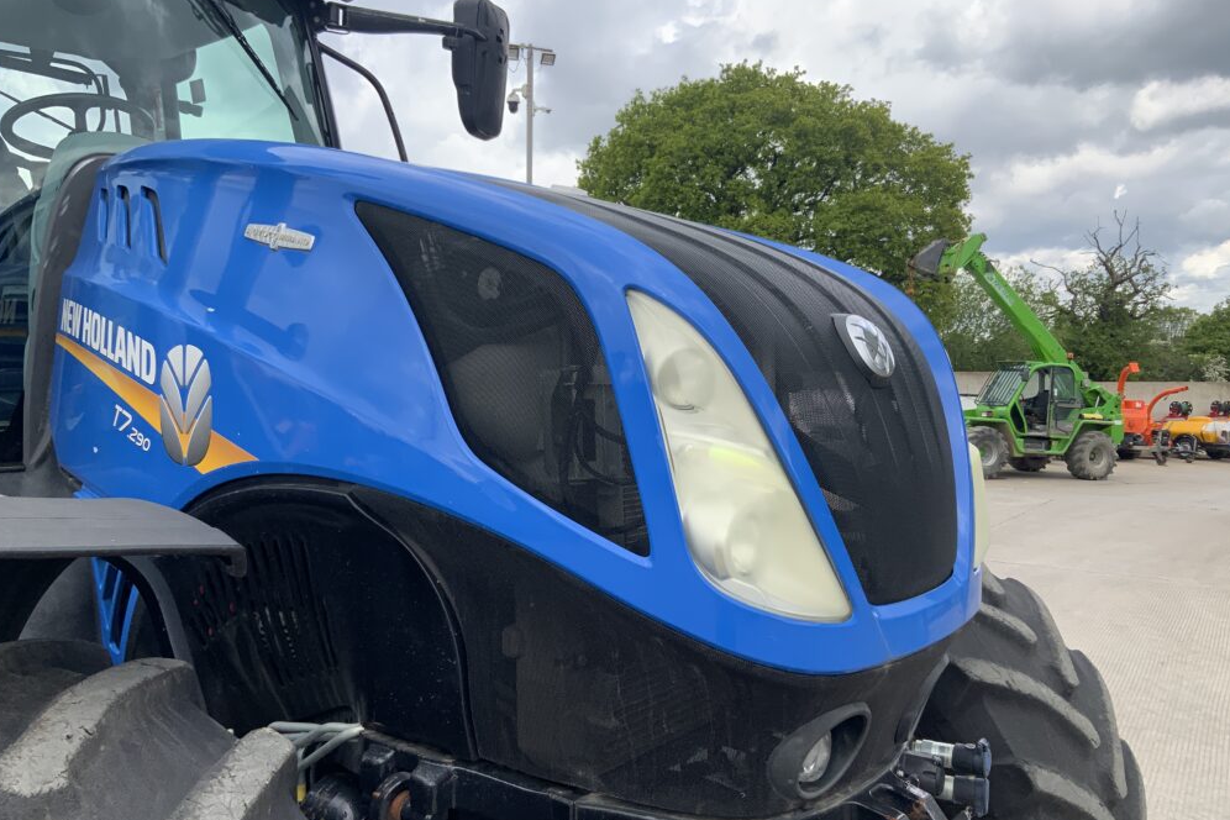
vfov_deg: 42.3
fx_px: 1059
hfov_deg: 60.3
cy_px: 424
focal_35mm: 31
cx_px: 615
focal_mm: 3
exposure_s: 1/613
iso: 16
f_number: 1.8
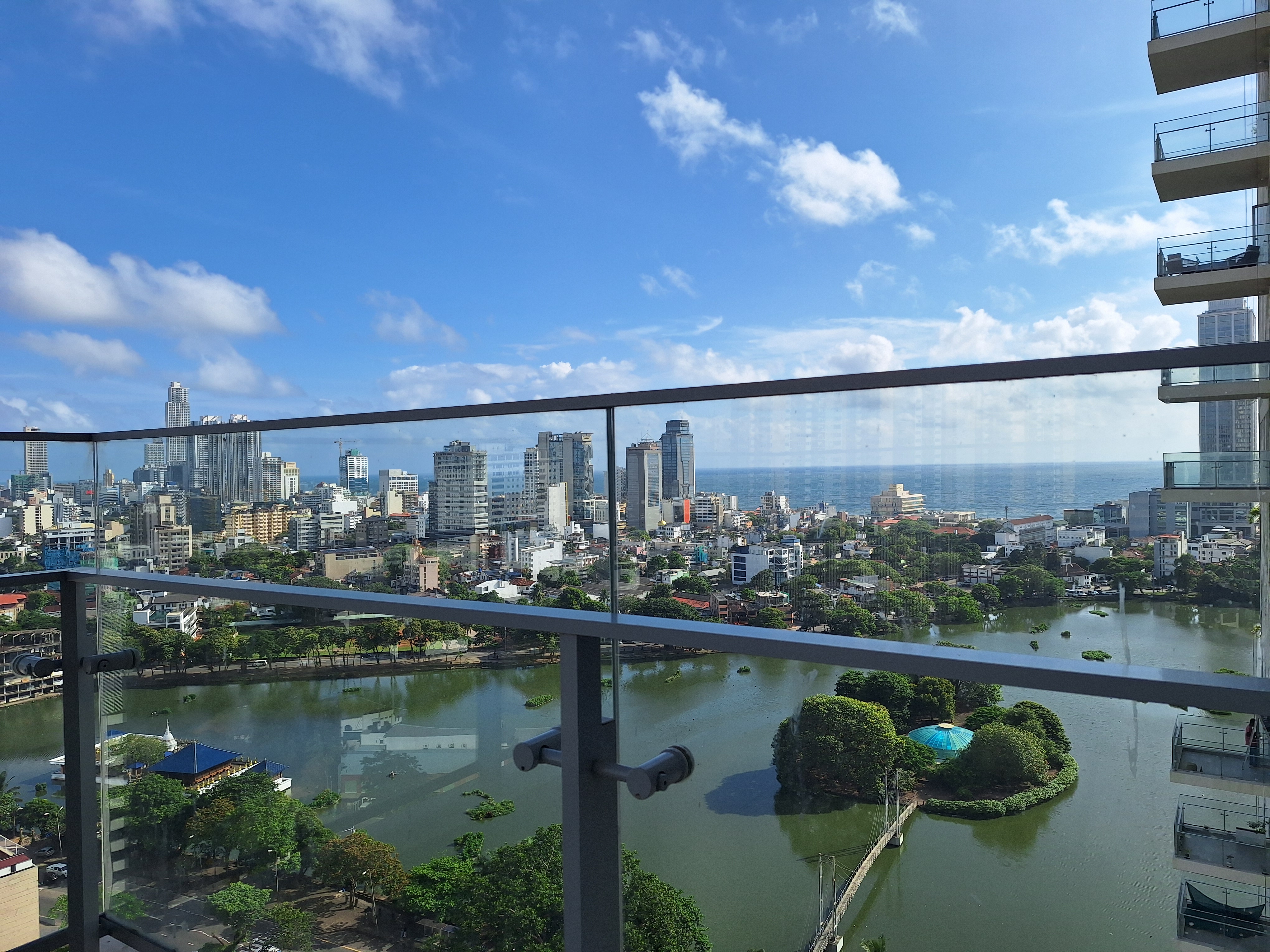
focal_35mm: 23
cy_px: 476
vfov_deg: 58.9
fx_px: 844
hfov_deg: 73.9
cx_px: 635
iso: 40
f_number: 1.8
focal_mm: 5.54
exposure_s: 1/3731
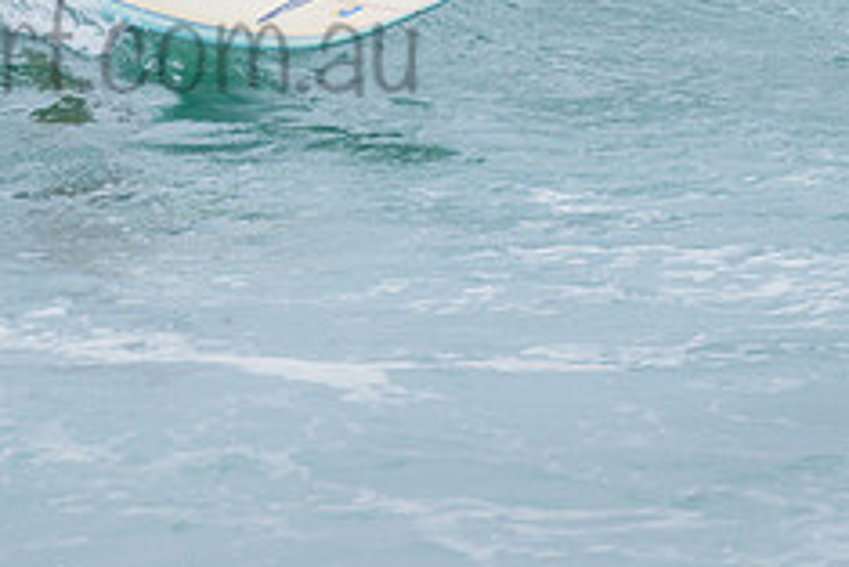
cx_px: 273
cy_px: -55
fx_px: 35631
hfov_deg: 1.4
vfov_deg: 0.9
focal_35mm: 1510
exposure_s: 1/2000
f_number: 5.6
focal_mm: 500
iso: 720
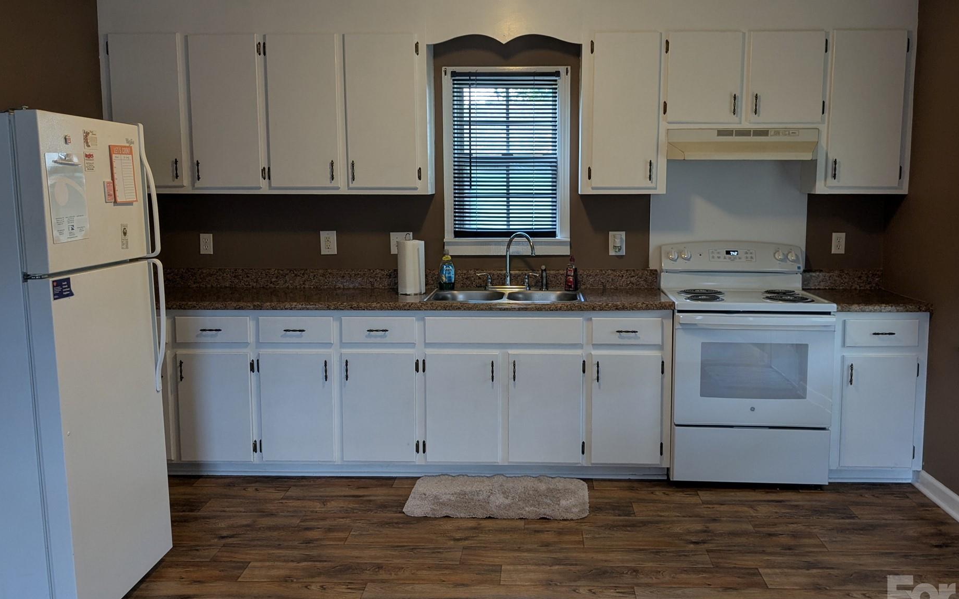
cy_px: 276
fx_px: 836
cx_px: 518
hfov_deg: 59.6
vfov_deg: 39.4
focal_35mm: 32
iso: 47
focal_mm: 4.38
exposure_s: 1/24
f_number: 1.73
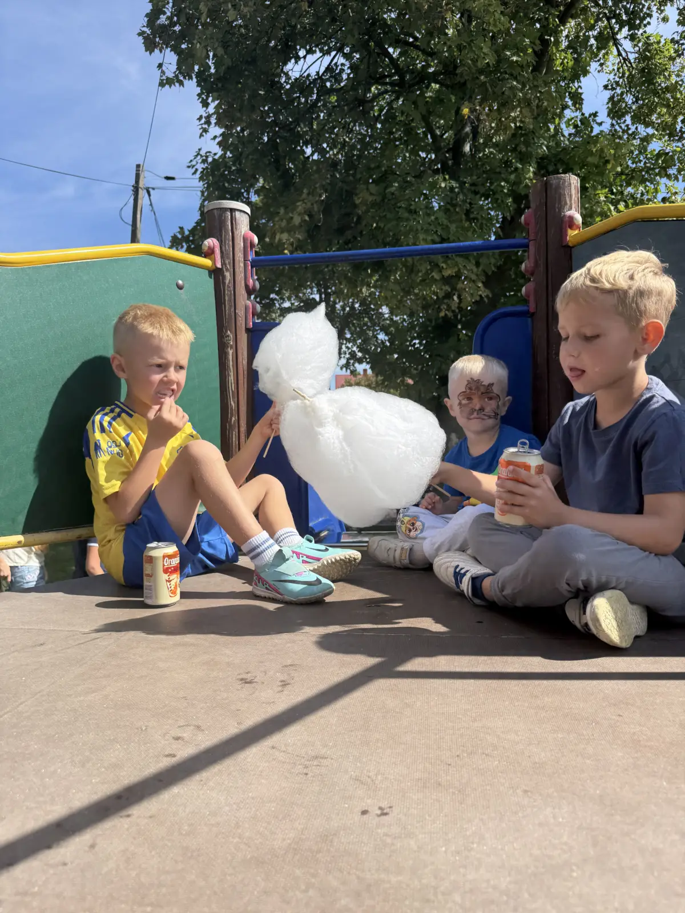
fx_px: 633
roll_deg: -1.7
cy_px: 456
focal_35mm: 24
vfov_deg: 71.6
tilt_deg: -6.0
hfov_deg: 56.8
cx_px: 342
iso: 80
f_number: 1.78
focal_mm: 6.76
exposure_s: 1/3425
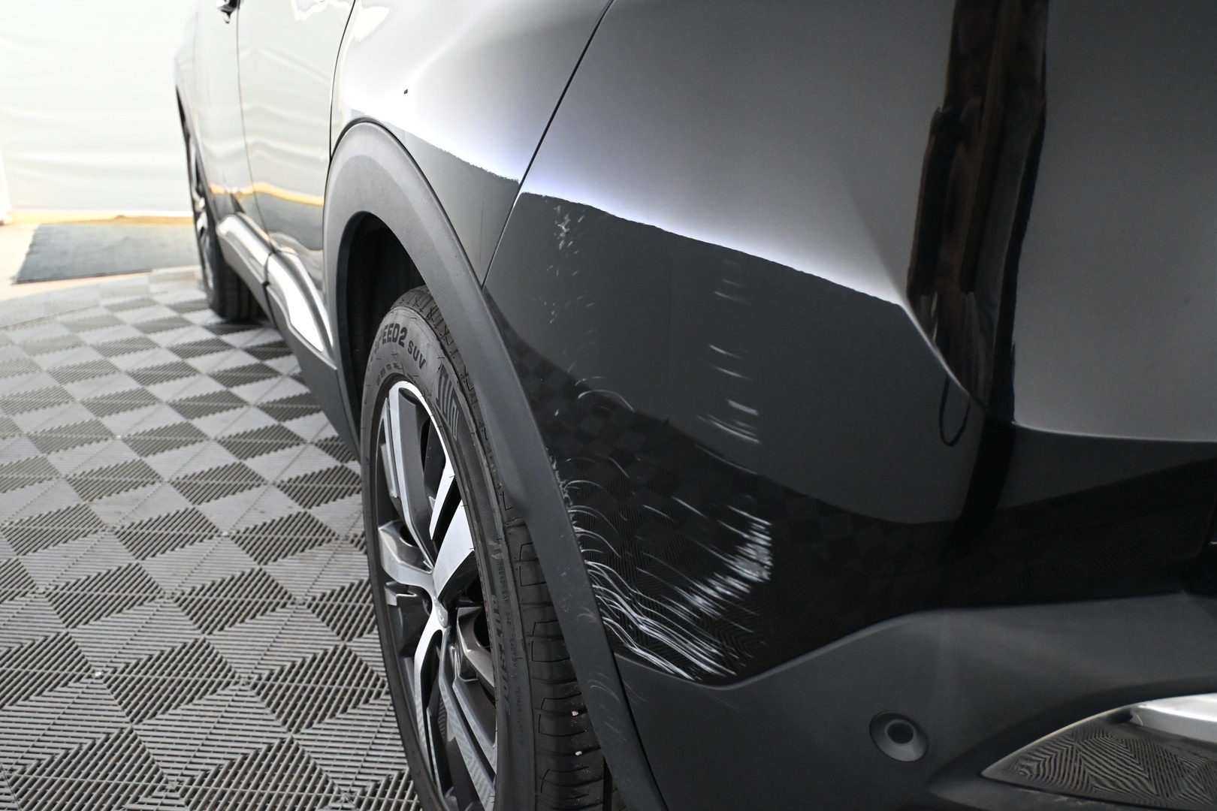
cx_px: 608
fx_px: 1090
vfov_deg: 40.8
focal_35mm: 32
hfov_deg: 58.3
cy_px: 406
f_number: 4
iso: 3200
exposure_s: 1/80
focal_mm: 21.5
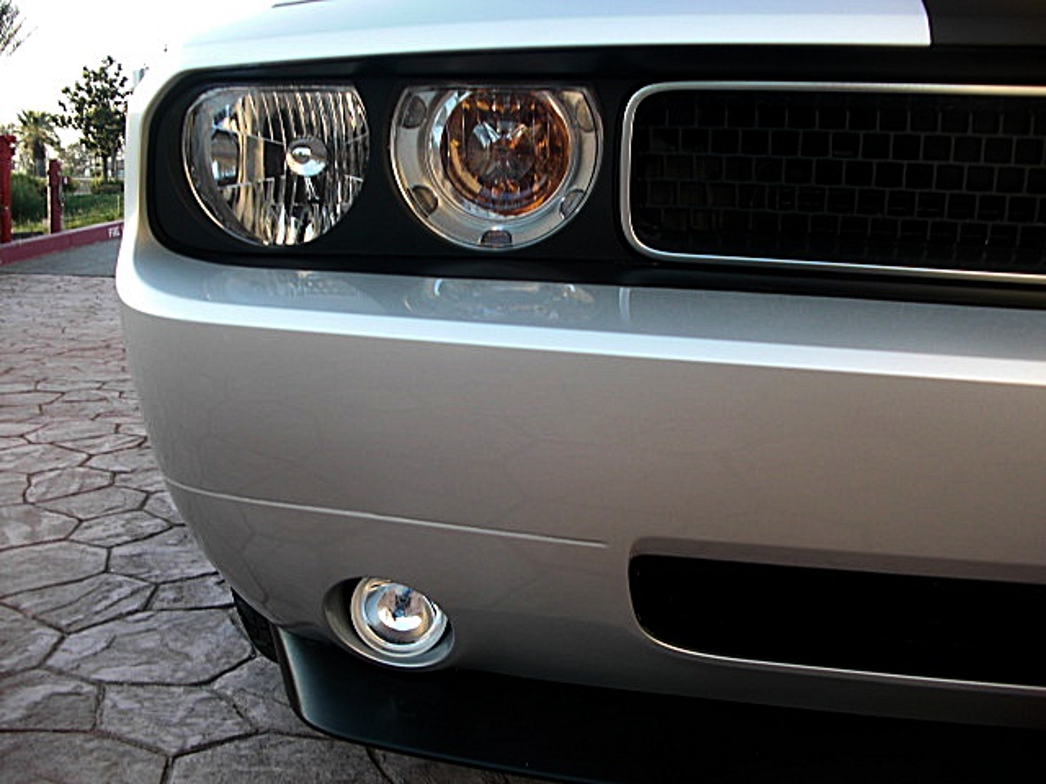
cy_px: 392
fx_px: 1088
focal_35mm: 36
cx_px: 523
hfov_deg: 51.4
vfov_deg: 39.7
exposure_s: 1/80
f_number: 2.8
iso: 50
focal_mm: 6.3
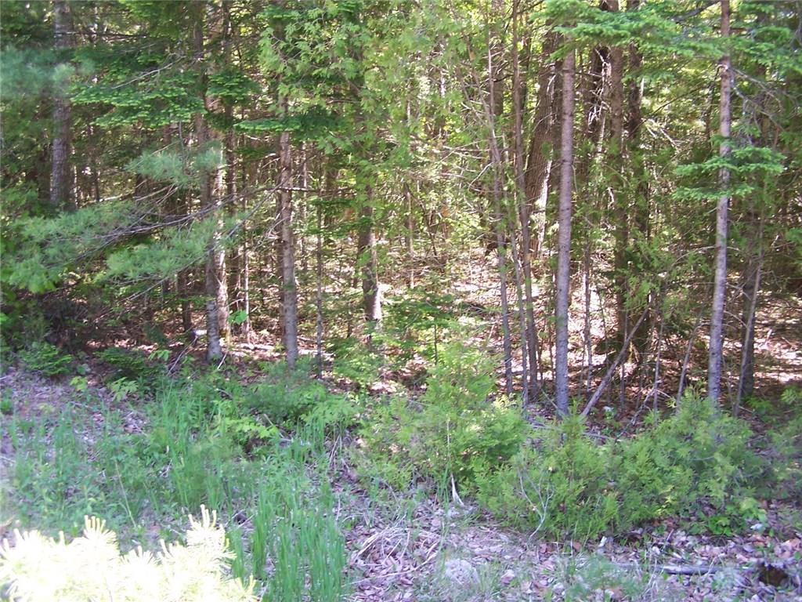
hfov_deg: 49.0
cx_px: 401
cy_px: 301
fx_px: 880
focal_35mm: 38
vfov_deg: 37.7
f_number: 2.8
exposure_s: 1/50
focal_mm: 6.3
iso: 80
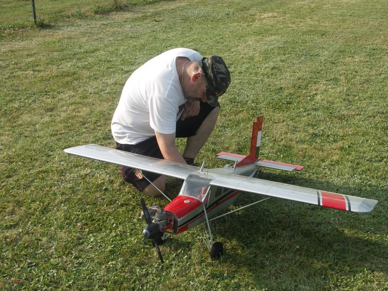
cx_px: 214
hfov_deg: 36.2
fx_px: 594
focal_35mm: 53
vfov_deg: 27.5
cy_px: 156
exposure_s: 1/200
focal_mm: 12.4
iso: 50
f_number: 5
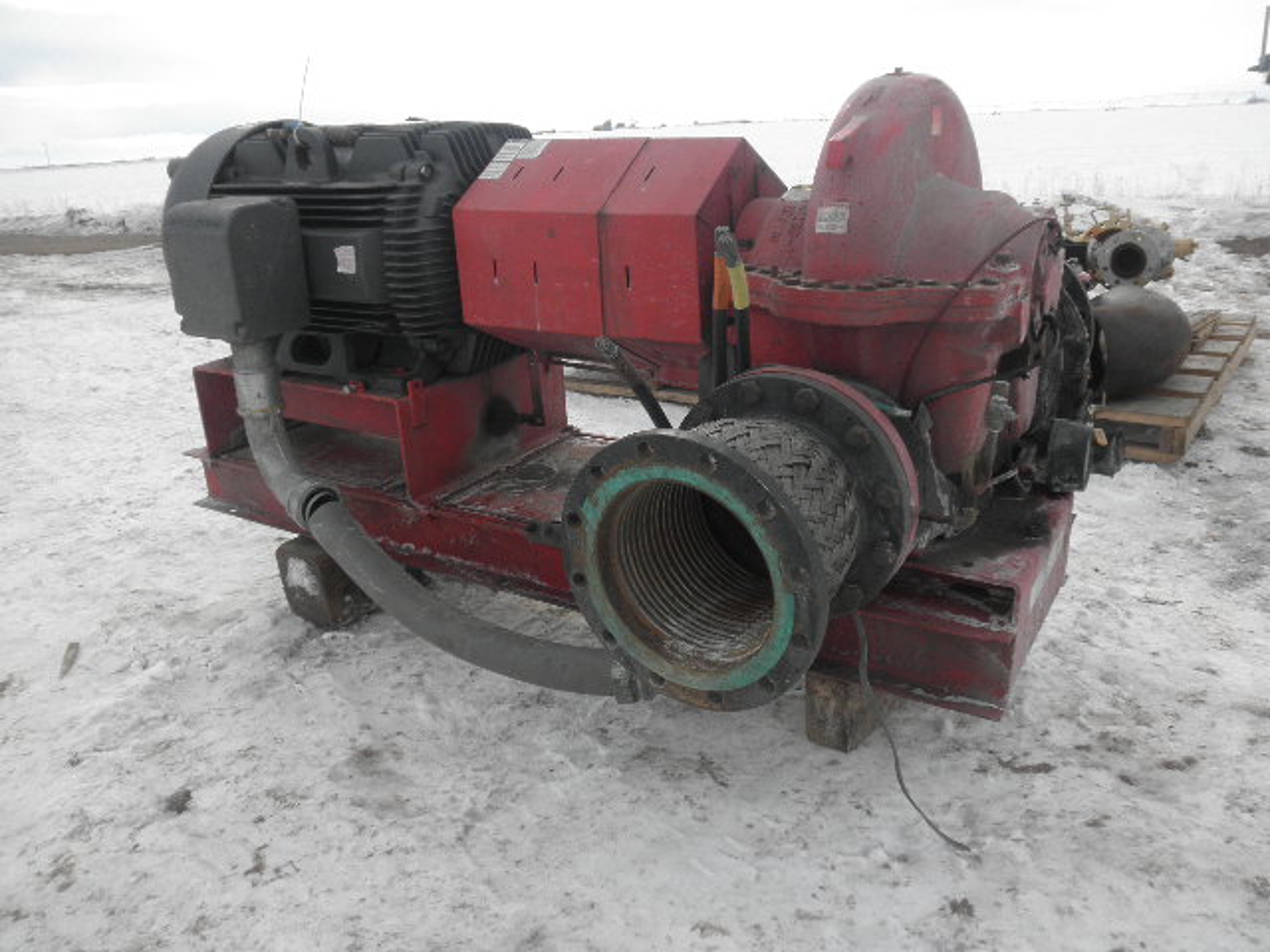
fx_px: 1027
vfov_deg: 49.7
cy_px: 476
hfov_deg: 63.4
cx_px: 635
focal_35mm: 28
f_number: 8.5
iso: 64
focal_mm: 5
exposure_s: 1/125
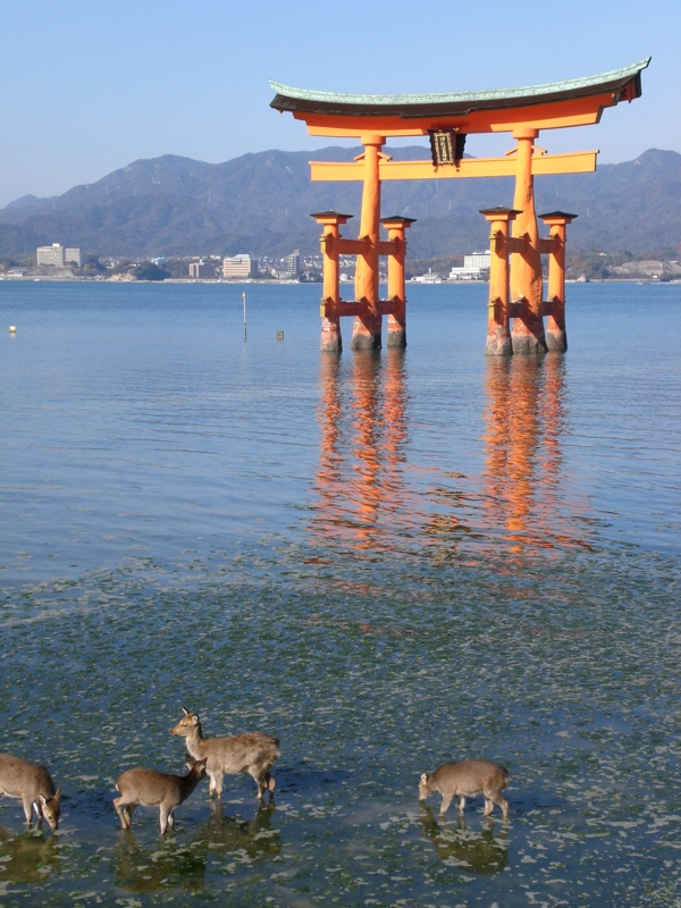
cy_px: 454
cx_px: 340
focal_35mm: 63
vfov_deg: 30.7
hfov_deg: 23.3
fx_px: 1653
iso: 50
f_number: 5.7
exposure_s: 1/250
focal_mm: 10.4
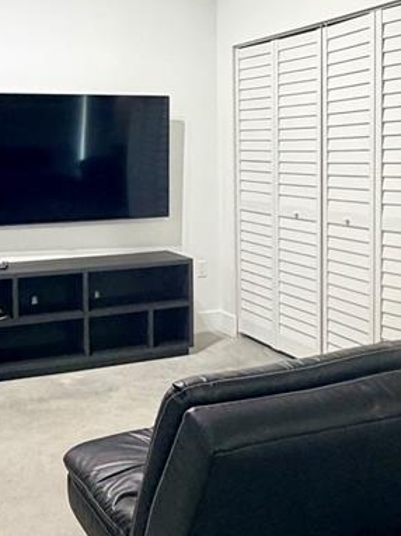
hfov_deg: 32.4
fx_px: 680
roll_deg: +1.3
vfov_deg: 42.6
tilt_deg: -2.5
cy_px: 199
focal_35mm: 44
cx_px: 121
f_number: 2.2
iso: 400
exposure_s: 1/60
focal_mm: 2.22
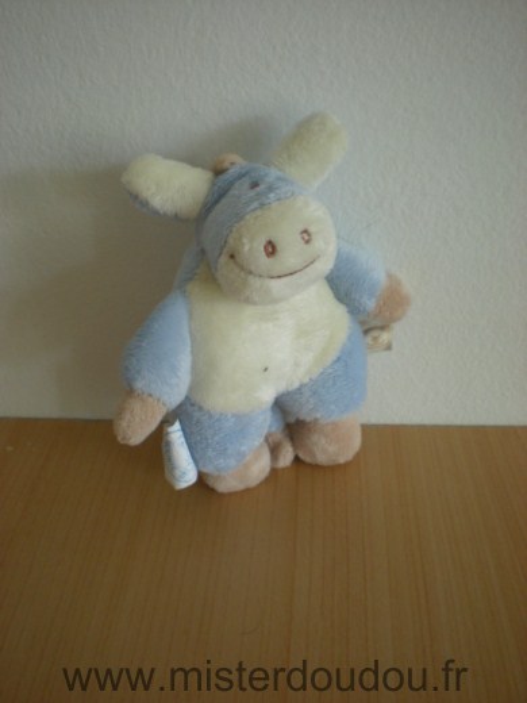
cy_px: 352
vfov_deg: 49.0
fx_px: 771
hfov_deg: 37.7
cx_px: 264
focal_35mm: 38
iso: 200
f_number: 3.1
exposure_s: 1/32.2
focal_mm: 6.3
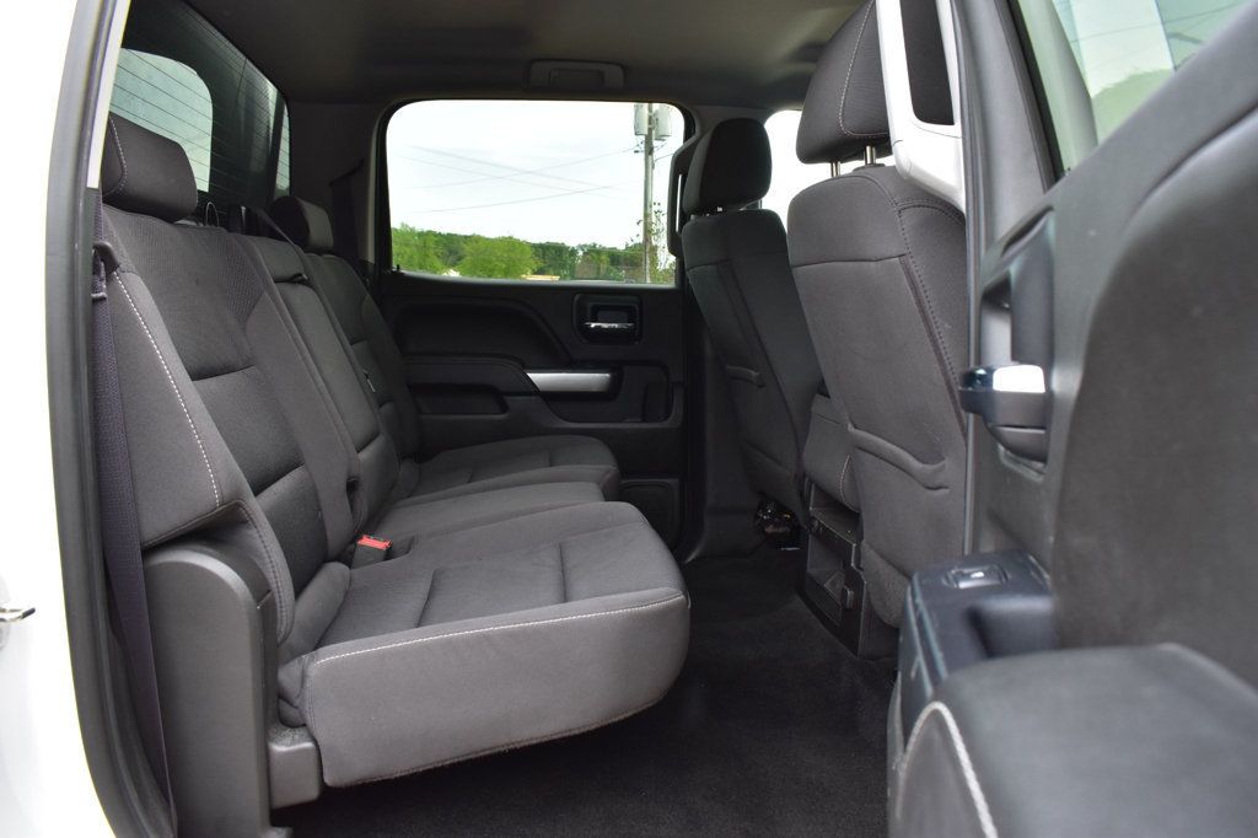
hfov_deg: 67.4
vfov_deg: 47.9
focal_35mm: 27
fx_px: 943
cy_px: 419
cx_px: 629
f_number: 8
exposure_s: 1/50
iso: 400
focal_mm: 18
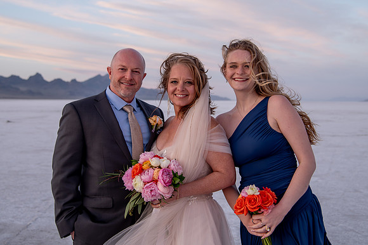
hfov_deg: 37.5
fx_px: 542
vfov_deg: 25.4
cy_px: 90
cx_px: 184
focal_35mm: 53
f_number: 4
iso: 200
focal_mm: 40
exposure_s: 1/125
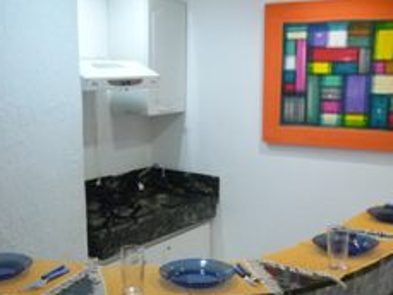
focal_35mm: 51
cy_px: 216
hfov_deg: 37.5
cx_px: 203
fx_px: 579
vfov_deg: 28.2
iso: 400
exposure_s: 1/20
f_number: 2.8
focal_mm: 4.4
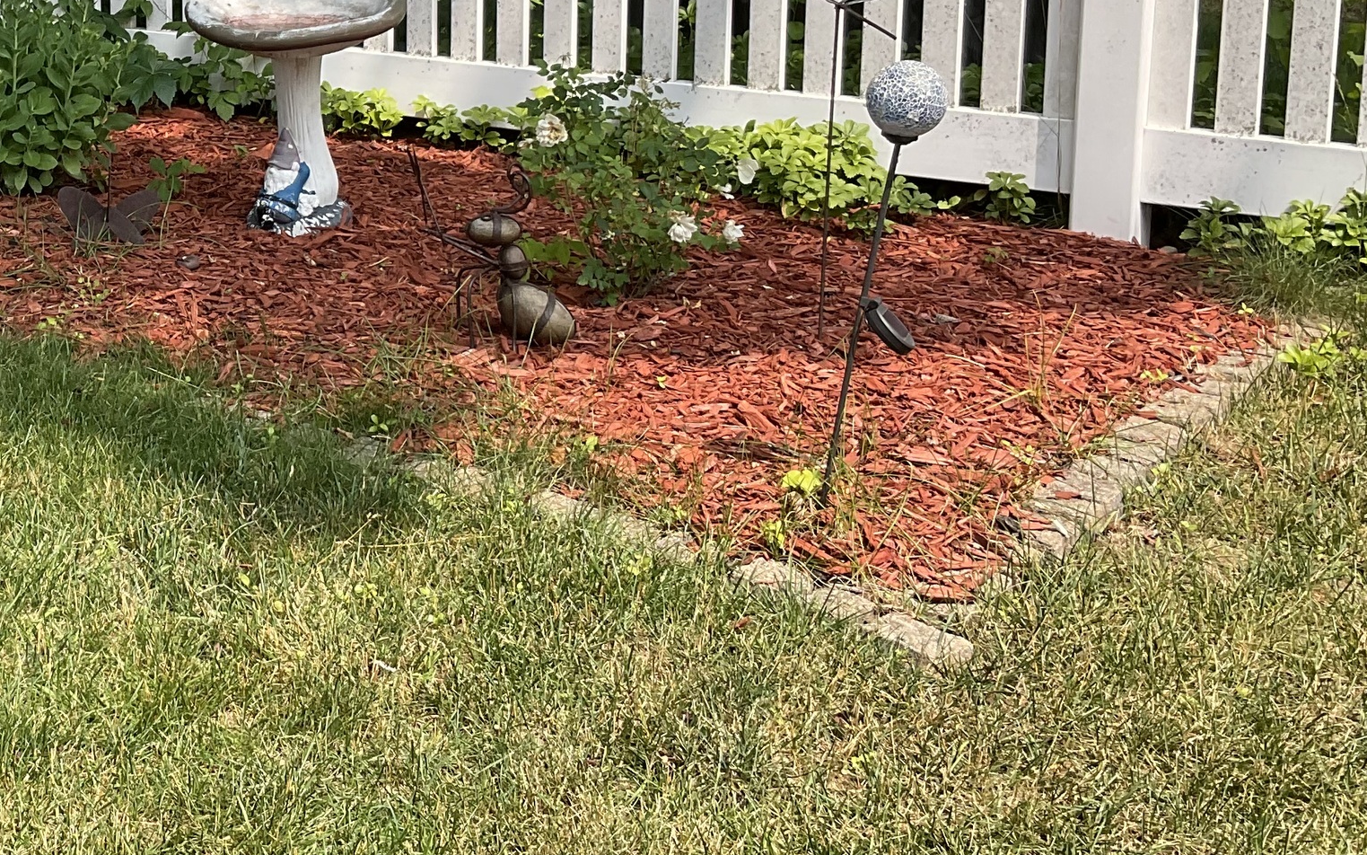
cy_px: 154
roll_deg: +0.7
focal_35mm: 62
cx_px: 100
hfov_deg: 31.2
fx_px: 2310
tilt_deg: -10.5
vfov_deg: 20.7
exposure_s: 1/739
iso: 16
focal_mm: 3
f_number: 1.8
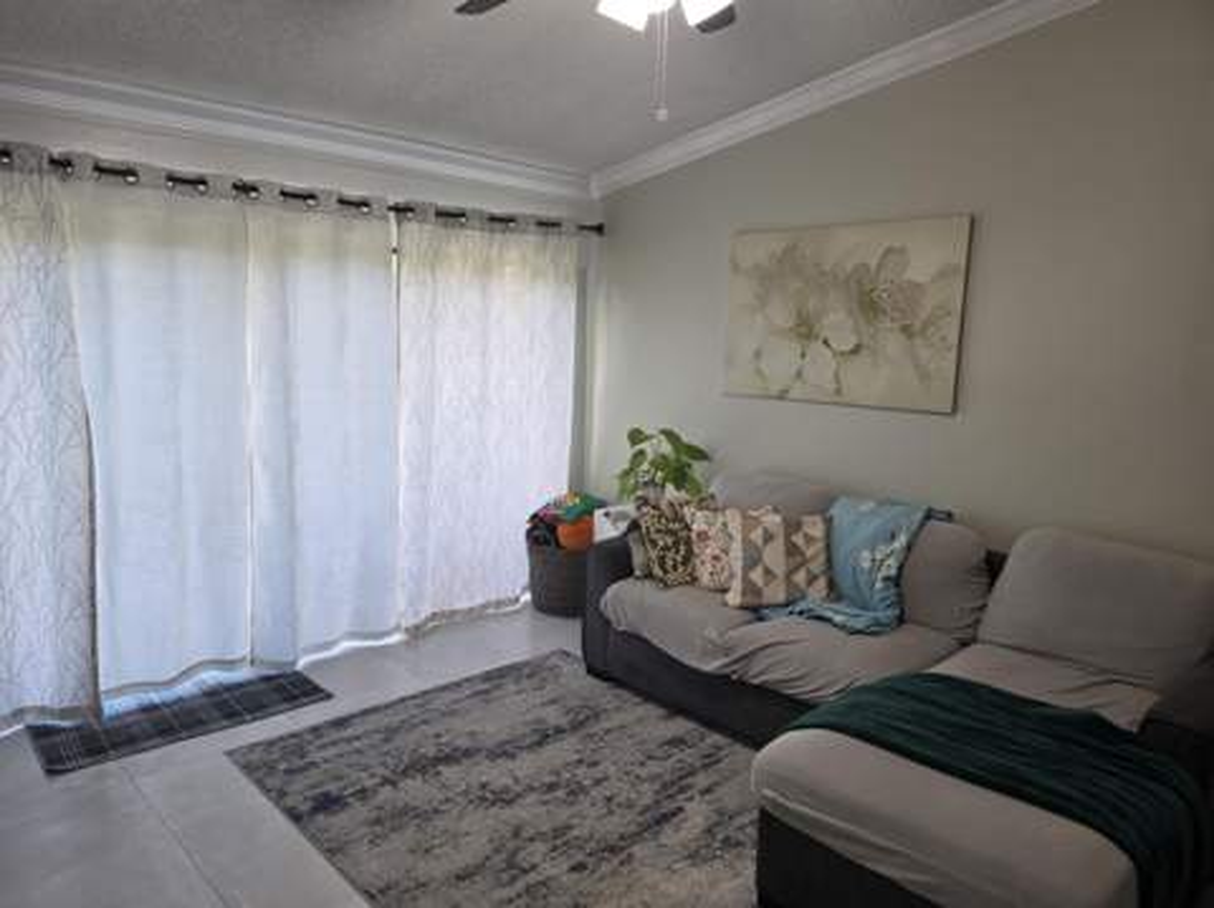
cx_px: 607
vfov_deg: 58.8
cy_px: 454
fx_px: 806
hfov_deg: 74.0
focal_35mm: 23
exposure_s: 1/120
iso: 100
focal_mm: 6.5
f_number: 1.4
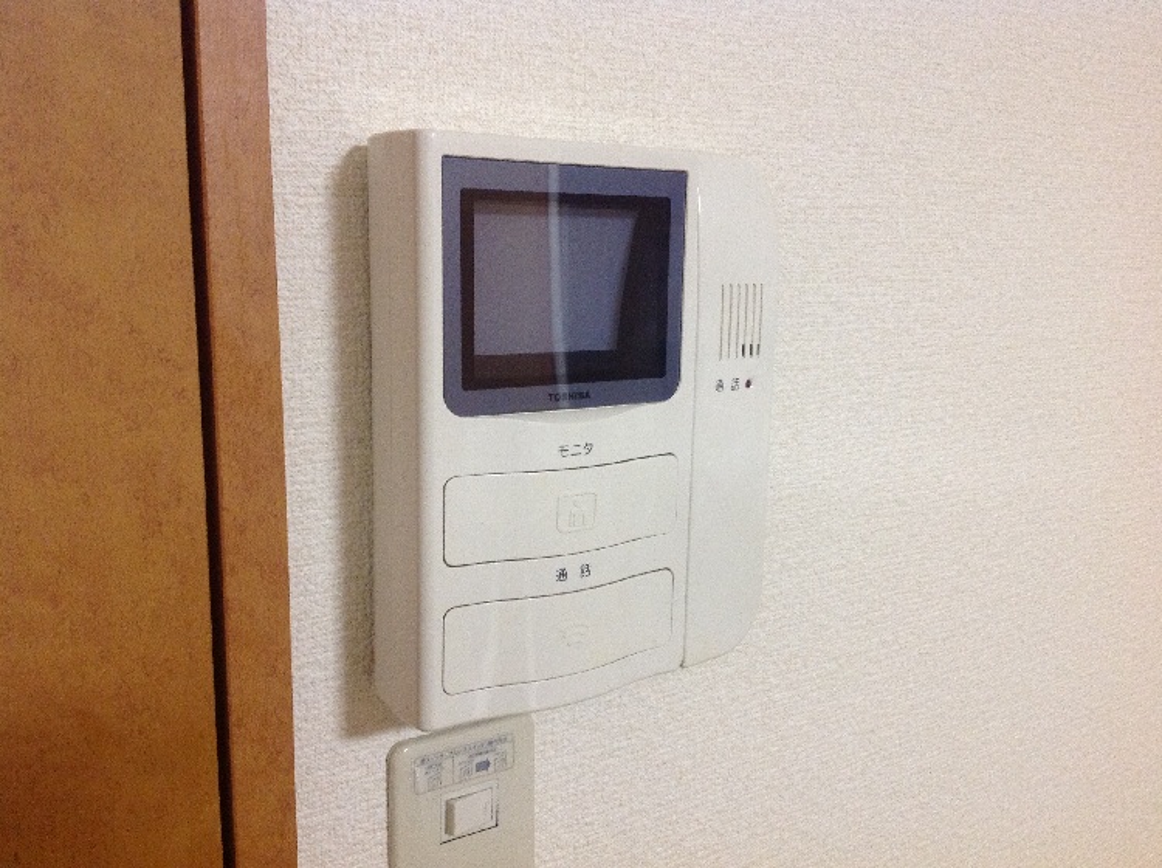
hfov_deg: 52.7
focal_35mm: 35
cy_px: 434
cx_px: 581
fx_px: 1173
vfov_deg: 40.6
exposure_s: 1/15
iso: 200
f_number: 2.4
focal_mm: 4.28
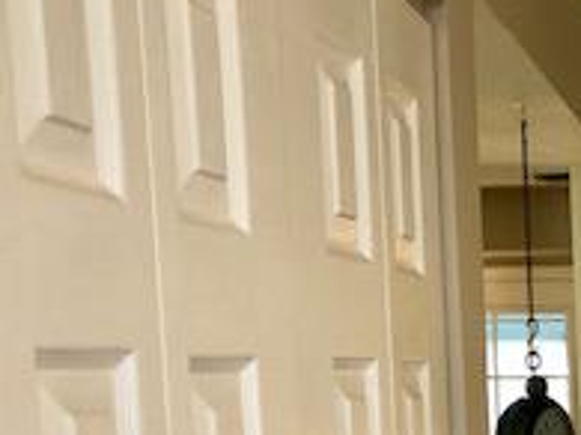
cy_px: 596
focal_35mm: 92
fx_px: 1543
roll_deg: +1.1
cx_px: 712
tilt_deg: -7.9
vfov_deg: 15.2
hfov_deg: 19.9
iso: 40
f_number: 1.8
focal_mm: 4
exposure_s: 1/15
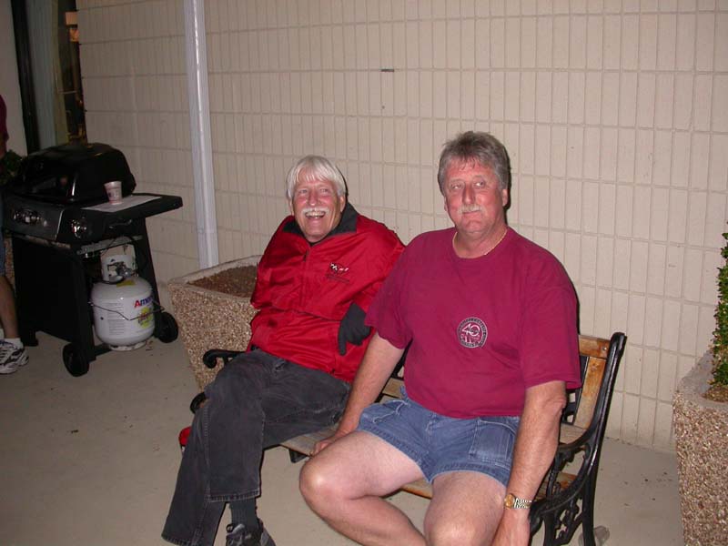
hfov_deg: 49.0
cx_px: 364
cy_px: 273
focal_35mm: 38
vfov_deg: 37.7
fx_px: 799
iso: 200
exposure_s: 1/60
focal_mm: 7.85
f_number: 2.6
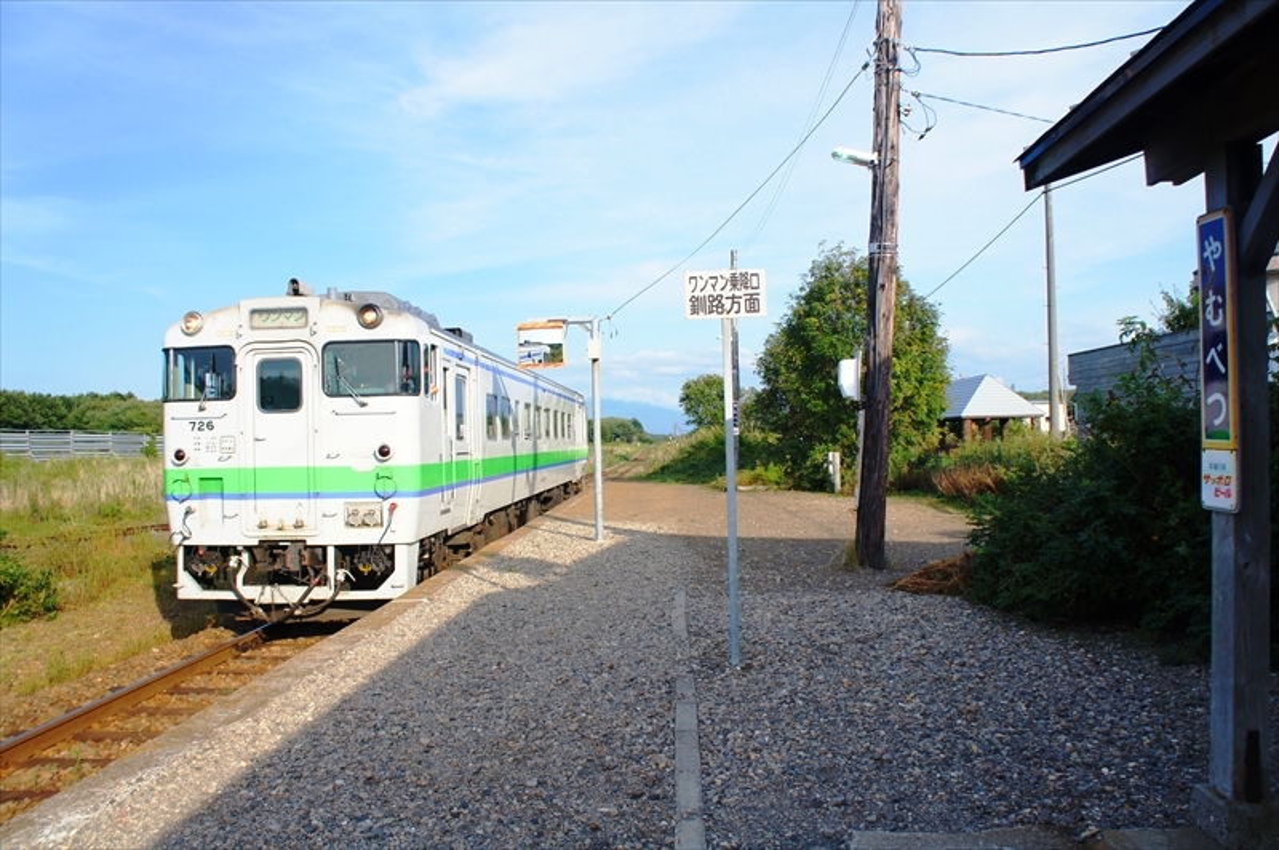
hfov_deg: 67.4
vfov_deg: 47.9
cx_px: 640
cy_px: 425
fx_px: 958
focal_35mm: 27
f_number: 6.3
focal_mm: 18
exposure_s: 1/400
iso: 200
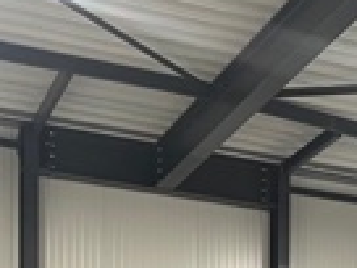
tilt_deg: -1.3
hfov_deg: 15.6
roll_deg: -0.5
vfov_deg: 10.7
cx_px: 420
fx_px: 1258
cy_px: 596
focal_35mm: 122
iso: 160
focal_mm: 4.2
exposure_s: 1/50
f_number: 1.6
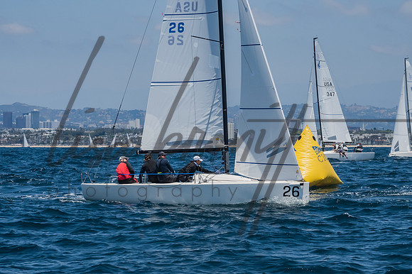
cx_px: 206
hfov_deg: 13.1
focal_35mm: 157
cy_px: 137
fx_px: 1796
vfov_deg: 8.7
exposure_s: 1/1600
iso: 640
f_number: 14
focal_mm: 105
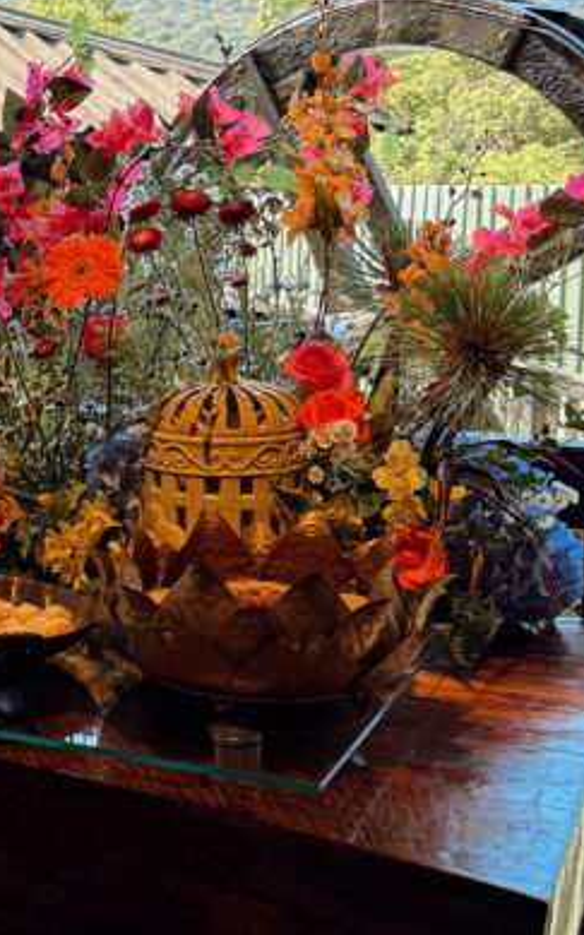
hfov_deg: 17.5
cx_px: -281
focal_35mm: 67
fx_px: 1707
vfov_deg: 30.6
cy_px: 442
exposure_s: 1/250
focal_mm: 6.76
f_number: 1.8
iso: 100
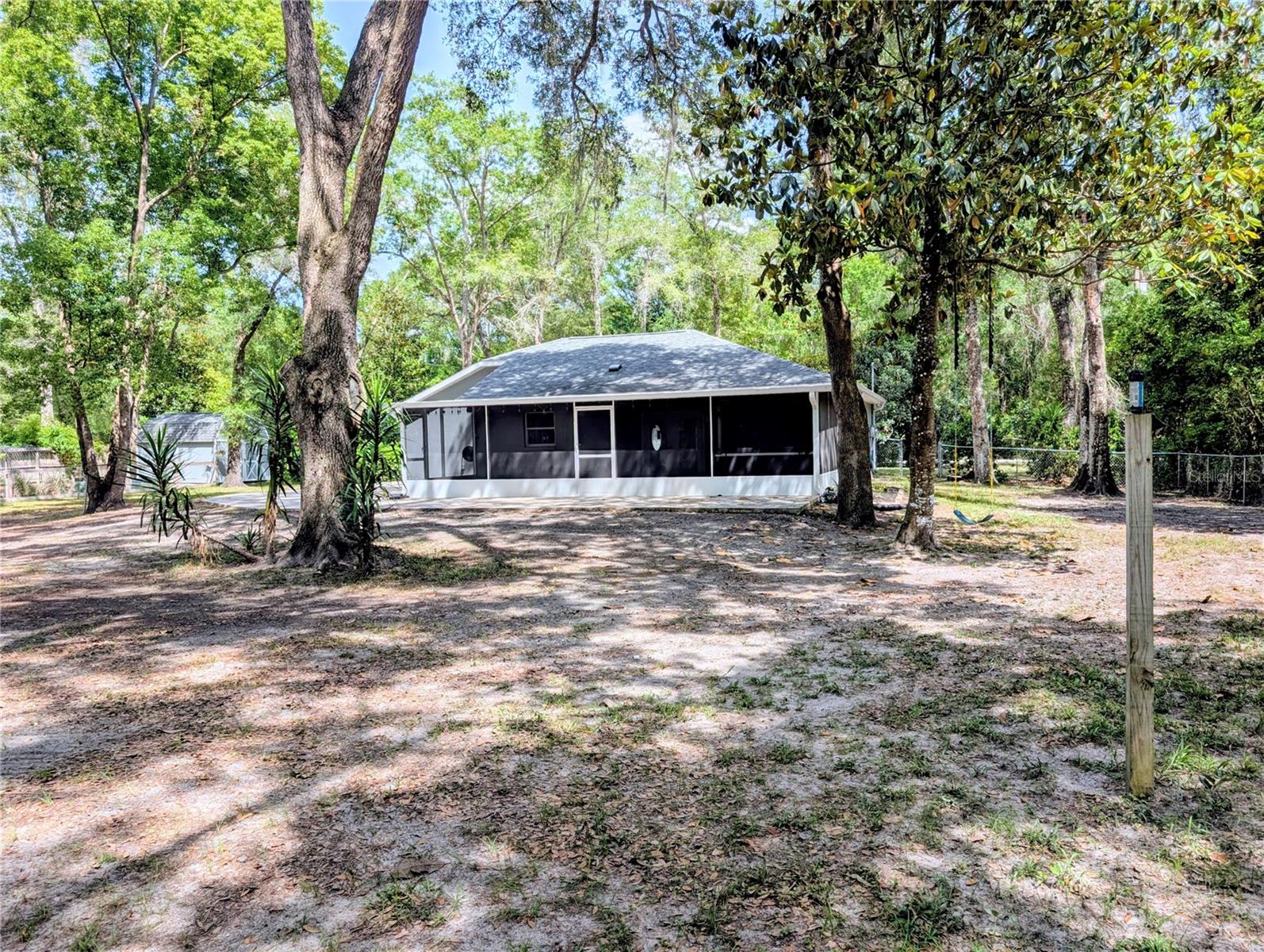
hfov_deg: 71.5
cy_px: 476
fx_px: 878
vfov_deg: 56.9
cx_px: 632
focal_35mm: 24
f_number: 1.68
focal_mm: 6.9
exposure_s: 1/3378
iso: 20
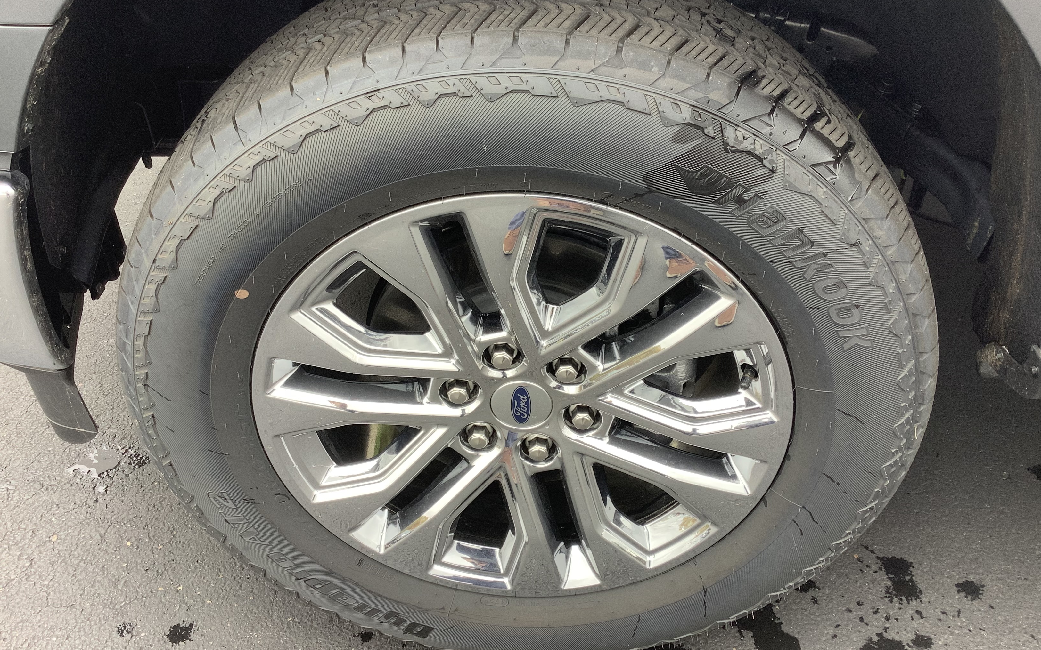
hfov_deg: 58.1
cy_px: 322
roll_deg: +1.2
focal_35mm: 33
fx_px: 936
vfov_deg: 38.3
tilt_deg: -37.0
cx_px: 521
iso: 50
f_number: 2.4
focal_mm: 3.3
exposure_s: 1/100
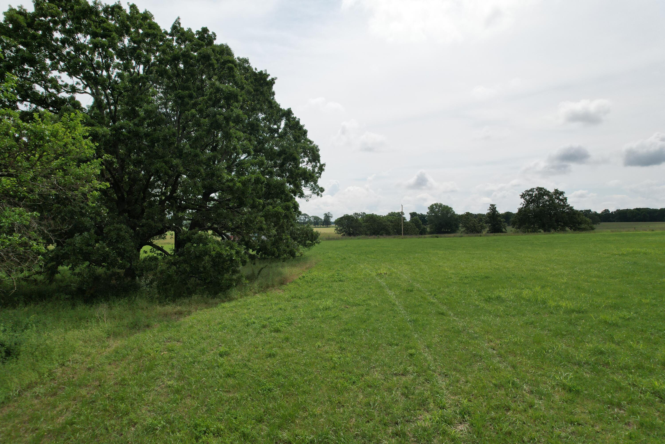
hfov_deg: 78.6
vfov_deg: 57.2
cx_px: 332
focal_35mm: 22
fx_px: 406
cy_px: 222
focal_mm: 8.38
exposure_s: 1/500
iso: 100
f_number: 2.8
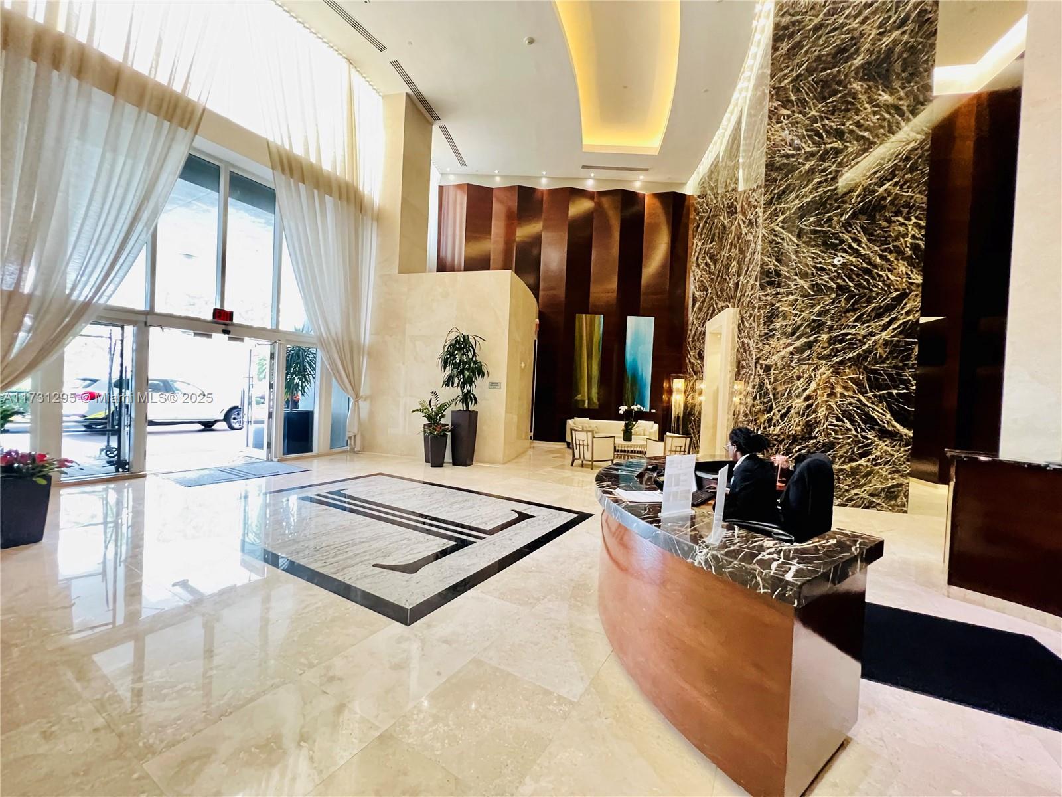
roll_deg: -2.0
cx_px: 531
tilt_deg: -1.4
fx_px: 399
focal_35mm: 13
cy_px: 398
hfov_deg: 106.2
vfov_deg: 89.9
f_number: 1.8
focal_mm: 1.57
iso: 800
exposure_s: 1/40
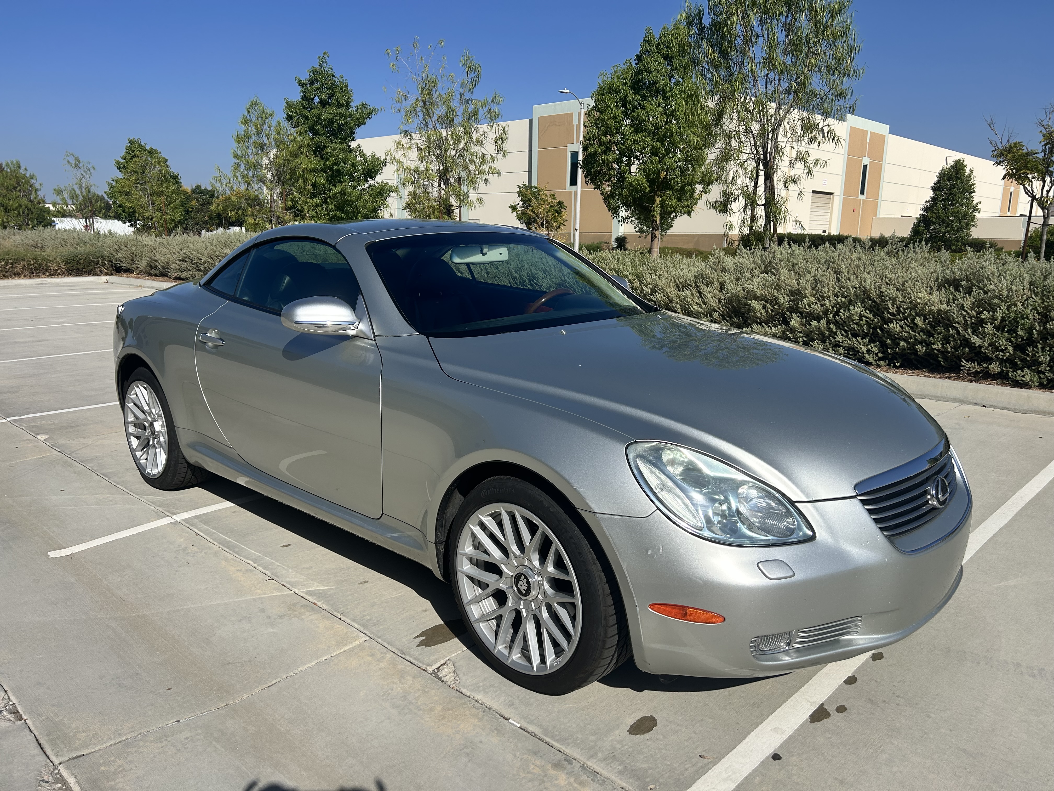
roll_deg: -0.5
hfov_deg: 67.3
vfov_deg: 53.1
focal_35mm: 26
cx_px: 527
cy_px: 396
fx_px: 792
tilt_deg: -11.8
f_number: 1.5
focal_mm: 5.7
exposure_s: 1/6993
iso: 50
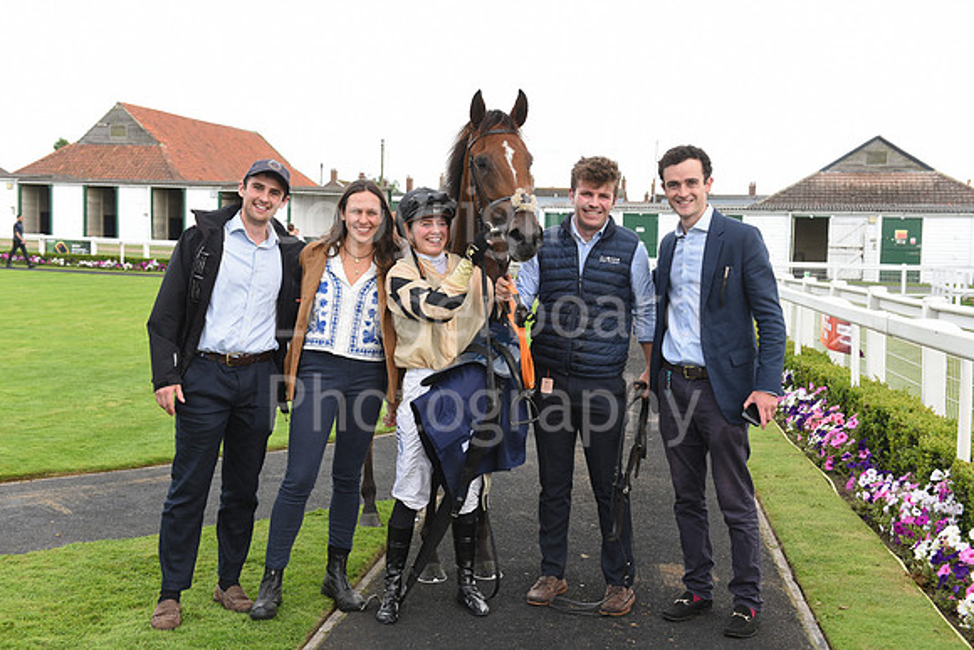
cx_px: 487
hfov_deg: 43.6
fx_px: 1218
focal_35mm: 45
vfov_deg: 29.9
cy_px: 325
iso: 800
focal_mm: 45
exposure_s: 1/640
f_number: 5.6
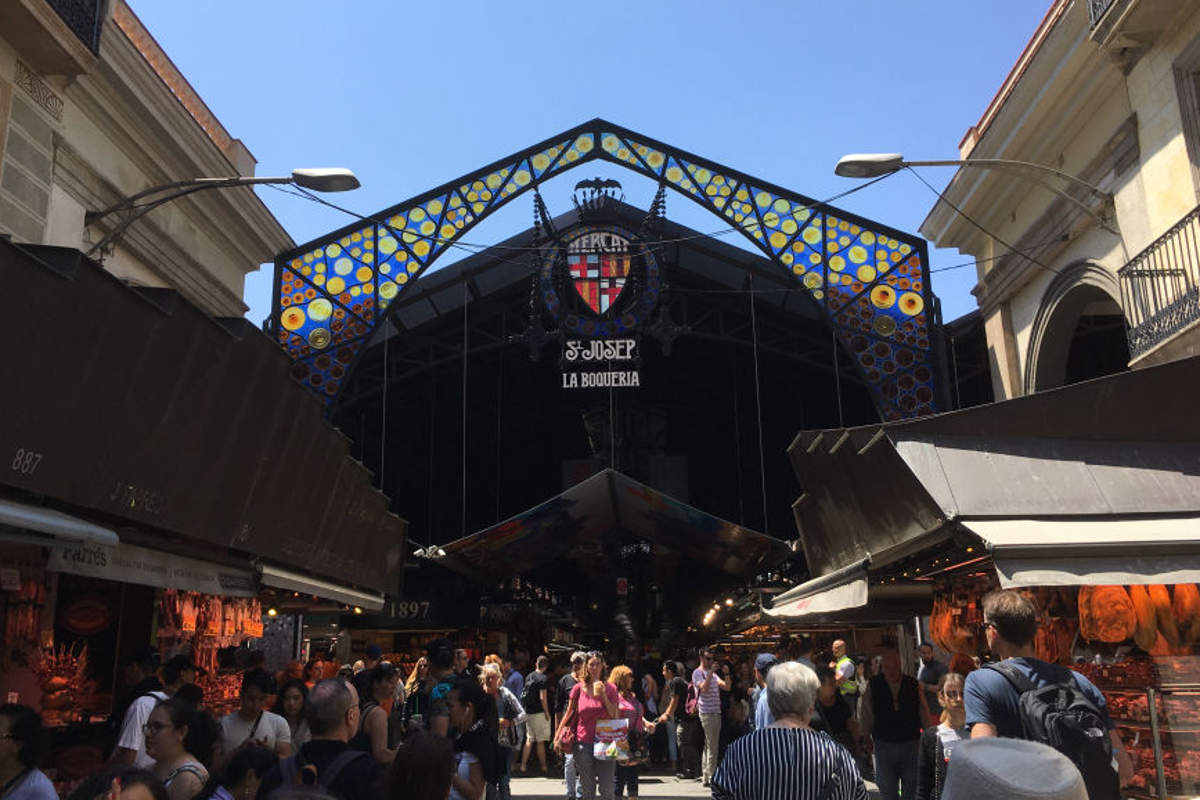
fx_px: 1033
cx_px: 596
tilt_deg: +13.9
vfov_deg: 42.3
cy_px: 386
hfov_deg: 60.3
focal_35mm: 31
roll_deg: -0.2
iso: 25
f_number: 2.2
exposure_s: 1/1068
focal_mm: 4.15
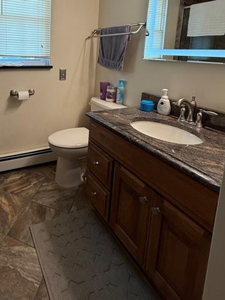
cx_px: 56
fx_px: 199
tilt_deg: -8.2
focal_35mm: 23
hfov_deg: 56.1
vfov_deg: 69.8
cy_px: 82
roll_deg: -2.2
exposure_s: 1/120
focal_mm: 2.22
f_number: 2.2
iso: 160
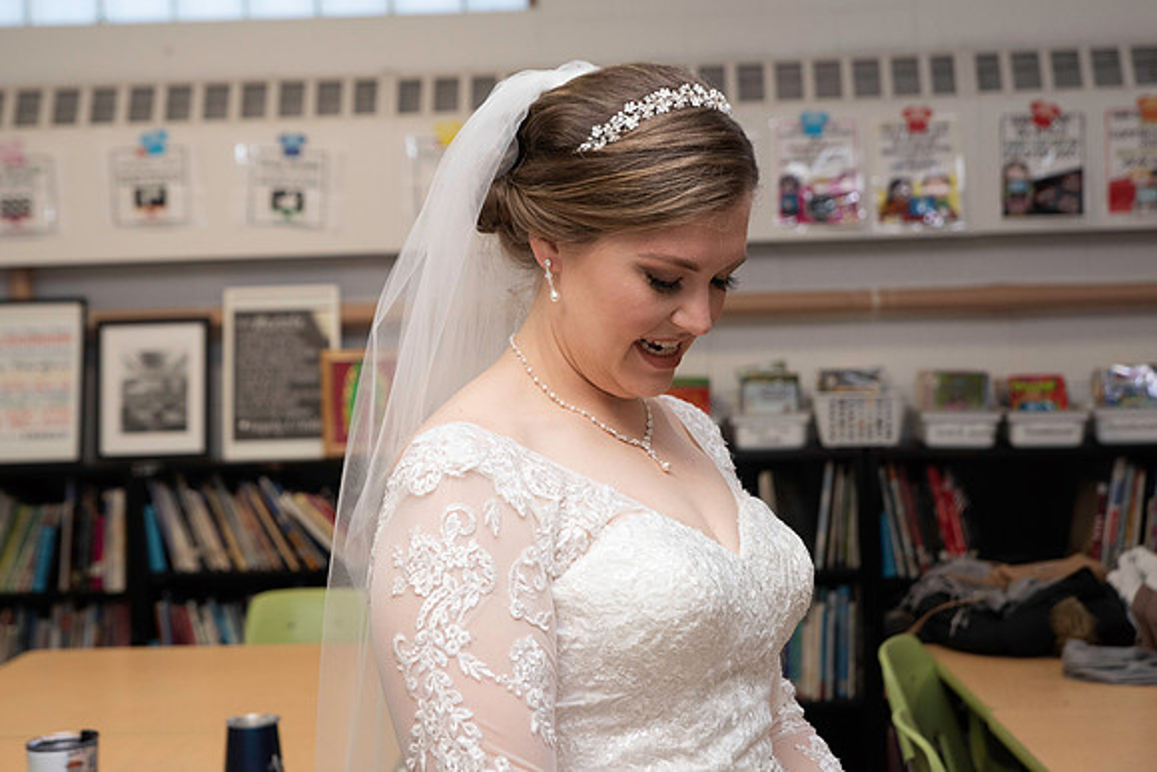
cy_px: 333
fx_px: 2175
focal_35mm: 68
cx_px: 545
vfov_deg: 20.1
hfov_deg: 29.8
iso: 640
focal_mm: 58
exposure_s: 1/200
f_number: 4.5
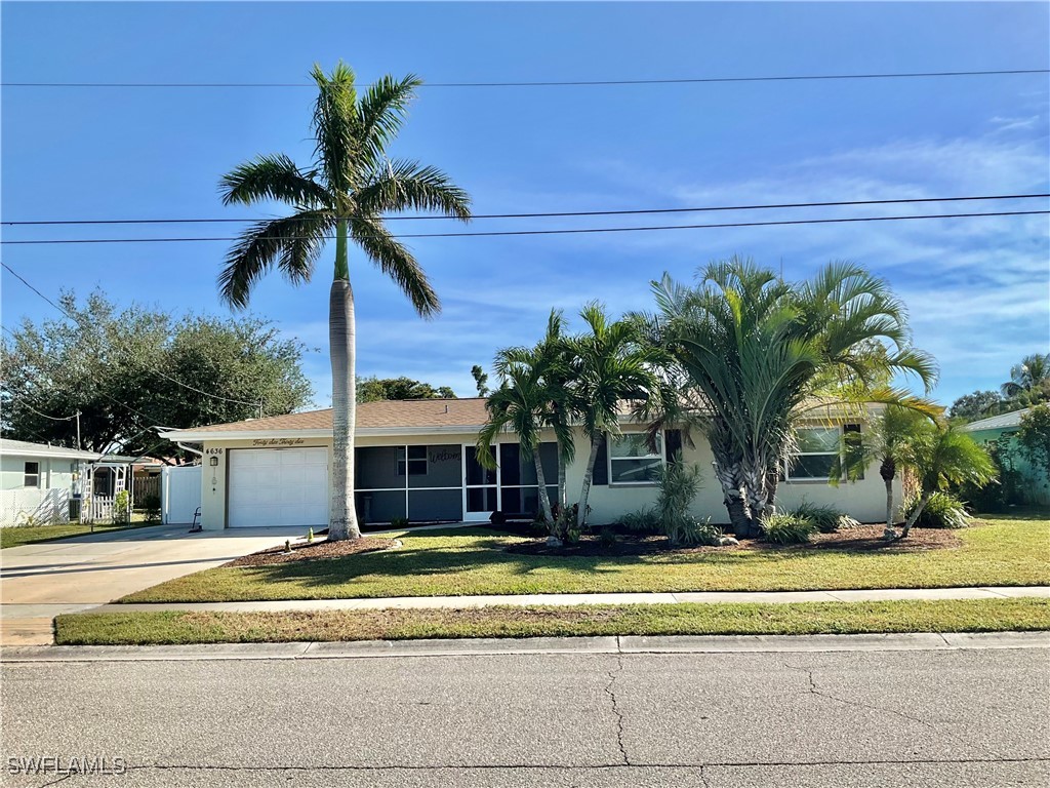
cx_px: 525
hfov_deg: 61.7
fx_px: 880
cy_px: 394
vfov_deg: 48.2
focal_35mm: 29
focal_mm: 3
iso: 25
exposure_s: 1/2320
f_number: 1.8
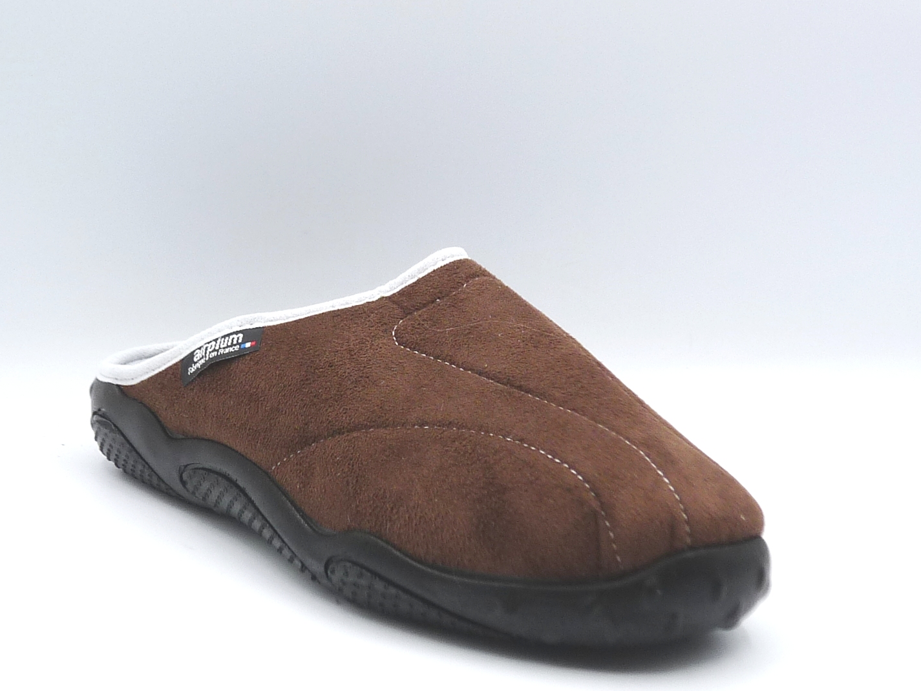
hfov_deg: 34.9
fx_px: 1463
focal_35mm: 55
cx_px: 417
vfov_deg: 26.5
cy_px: 381
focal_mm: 4.8
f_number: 4
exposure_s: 1/200
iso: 100
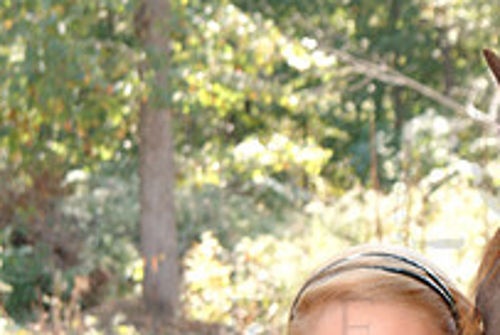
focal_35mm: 192
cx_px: 562
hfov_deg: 10.5
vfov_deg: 7.1
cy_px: 448
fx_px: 2676
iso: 400
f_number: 5.6
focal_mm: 45
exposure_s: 1/125
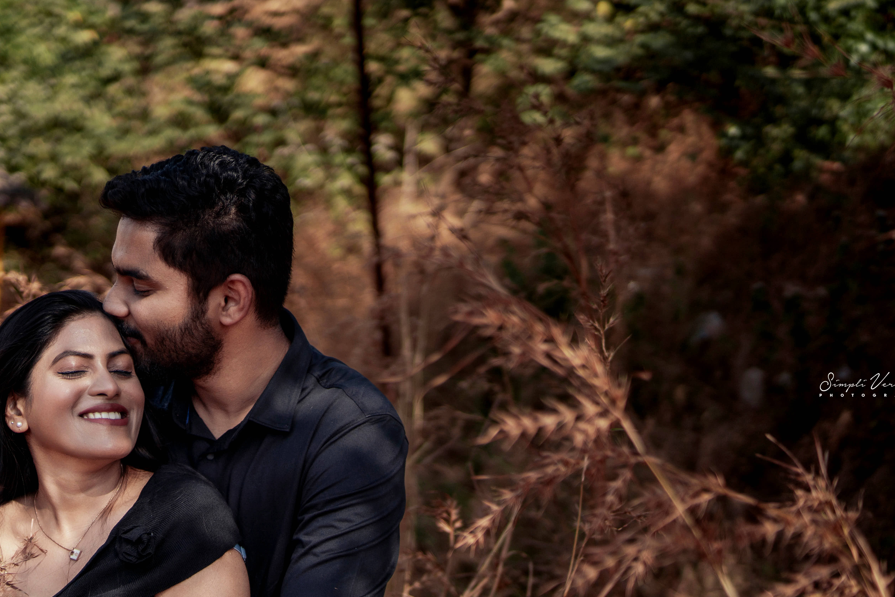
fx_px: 1492
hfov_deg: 32.7
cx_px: 220
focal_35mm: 60
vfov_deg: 22.3
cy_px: 496
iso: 64
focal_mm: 35
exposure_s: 1/8000
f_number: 1.4
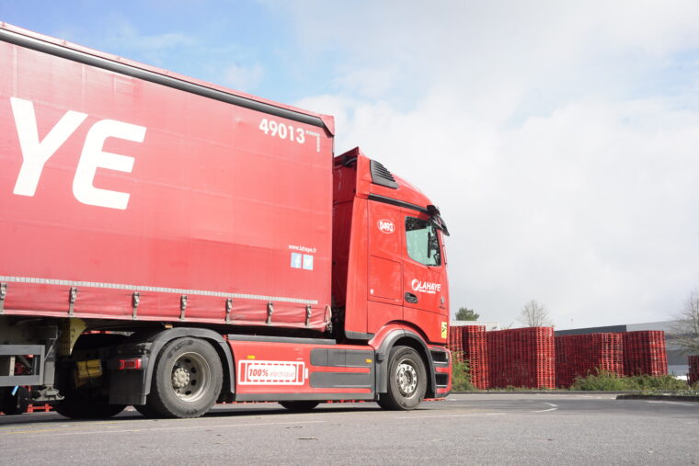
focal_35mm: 51
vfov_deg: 26.7
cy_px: 233
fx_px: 983
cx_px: 350
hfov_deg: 39.2
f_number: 11
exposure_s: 1/100
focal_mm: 50.6
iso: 100
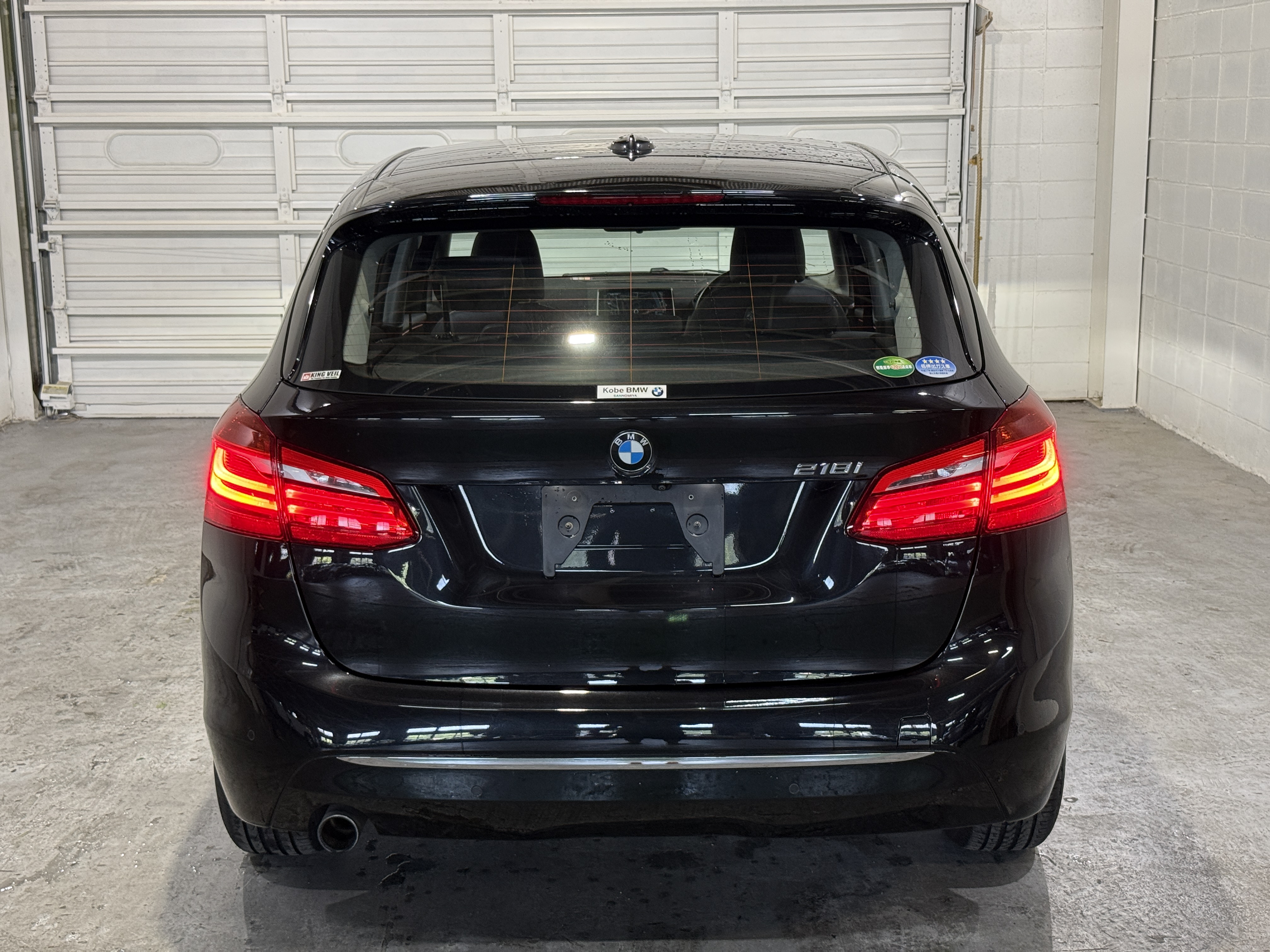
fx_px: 1761
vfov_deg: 30.3
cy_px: 476
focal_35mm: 48
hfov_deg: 39.7
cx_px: 635
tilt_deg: -10.6
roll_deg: -0.1
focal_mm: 6.76
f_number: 1.78
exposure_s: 1/60
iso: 160
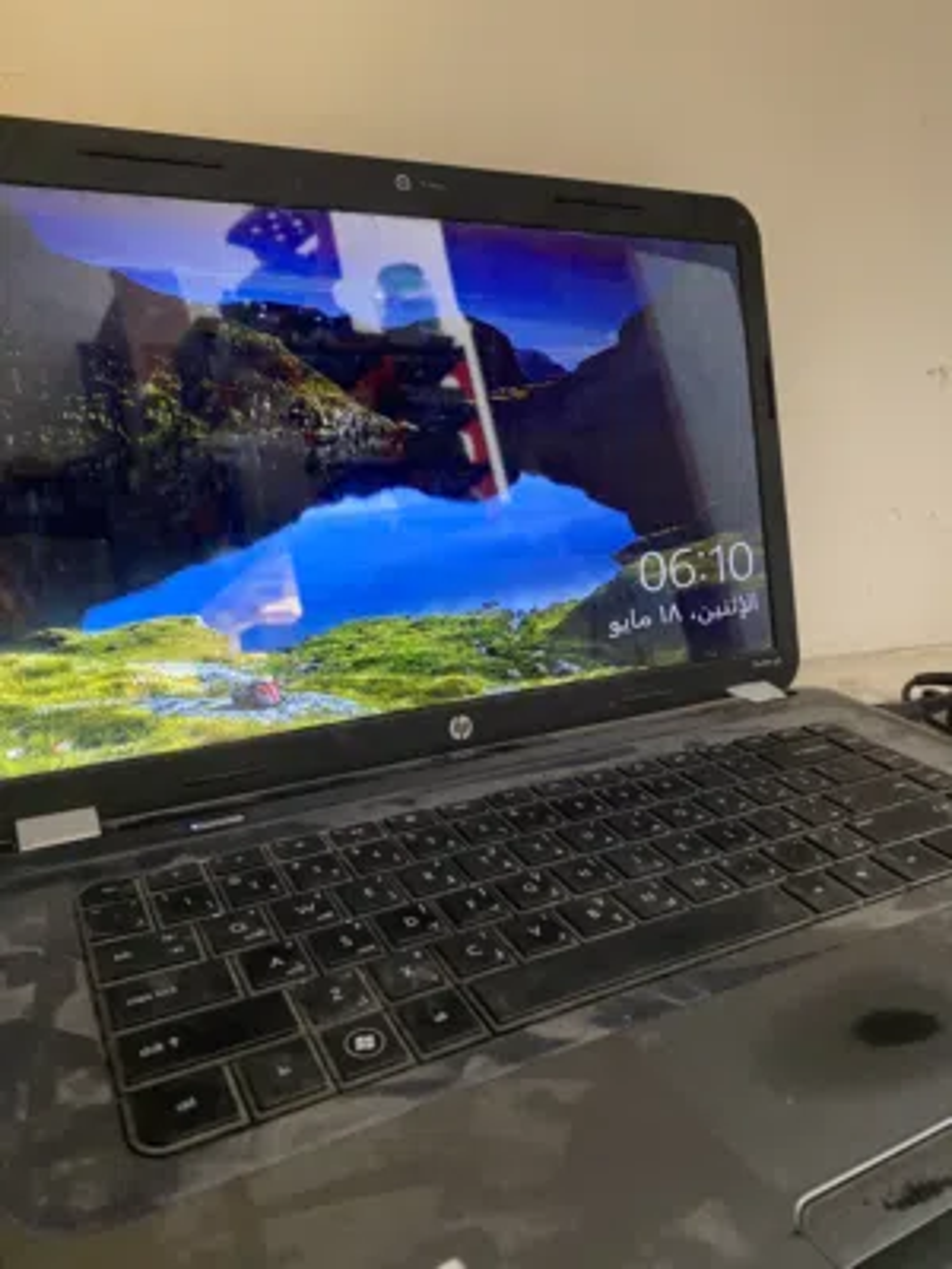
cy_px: 634
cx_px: 476
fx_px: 953
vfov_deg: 67.3
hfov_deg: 53.1
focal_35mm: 26
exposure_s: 1/25
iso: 640
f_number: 1.8
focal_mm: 4.25
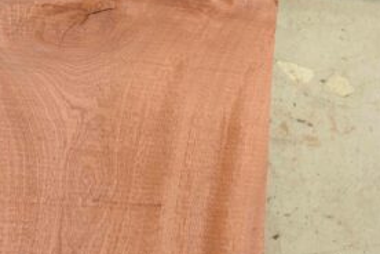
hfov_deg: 26.5
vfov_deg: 16.1
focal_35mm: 76
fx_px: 802
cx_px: 132
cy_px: -153
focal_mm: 35
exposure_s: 1/100
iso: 400
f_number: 5
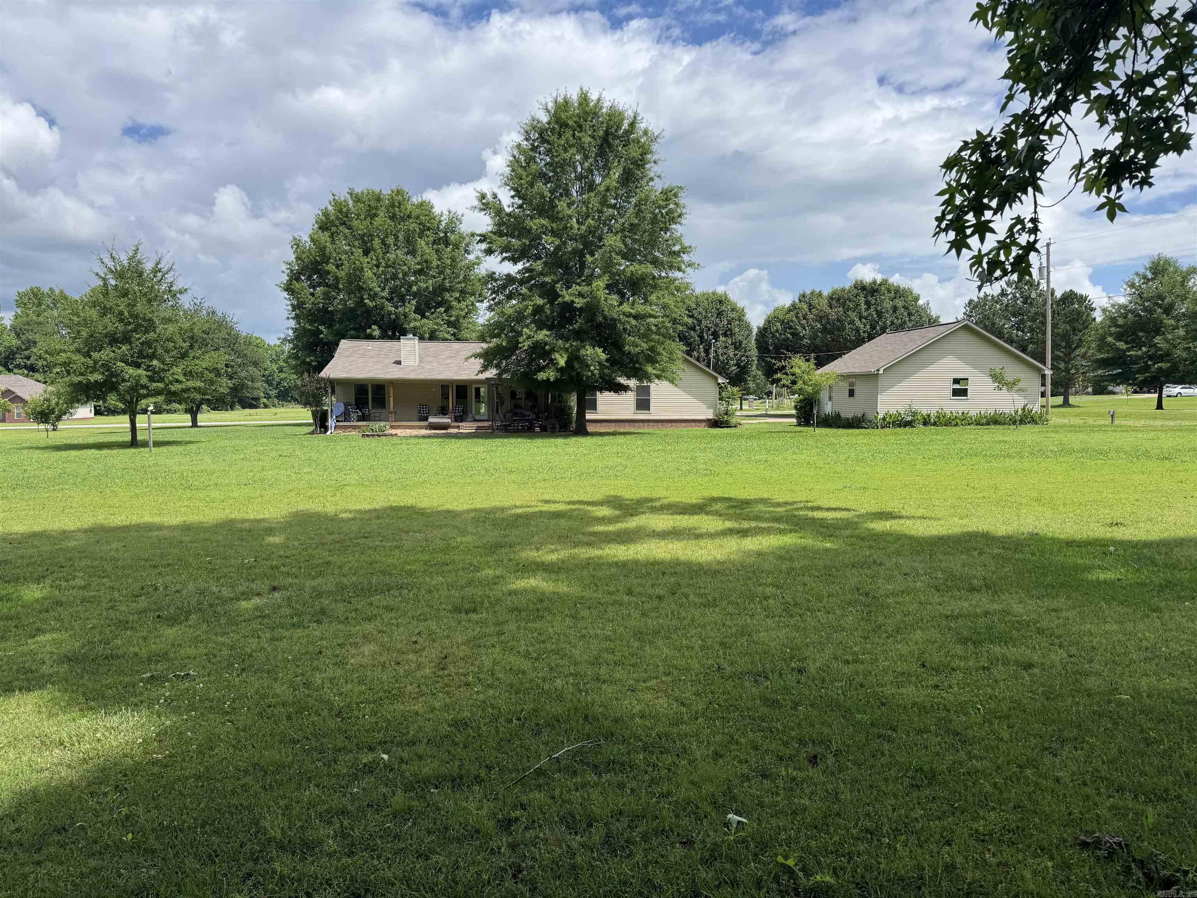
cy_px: 449
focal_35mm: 24
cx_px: 598
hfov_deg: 71.6
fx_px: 830
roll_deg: -1.0
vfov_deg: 56.8
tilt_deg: -5.2
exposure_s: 1/4049
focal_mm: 6.76
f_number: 1.78
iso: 80
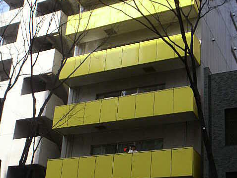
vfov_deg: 24.6
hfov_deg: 32.7
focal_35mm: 59
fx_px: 404
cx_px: 119
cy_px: 129
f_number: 6.9
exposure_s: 1/190
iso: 160
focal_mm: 6.8
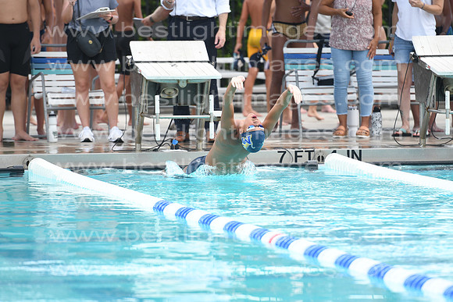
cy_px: 151
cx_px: 226
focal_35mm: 300
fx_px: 3776
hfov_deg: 6.9
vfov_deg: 4.6
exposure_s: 1/1000
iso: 400
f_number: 4
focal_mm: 200
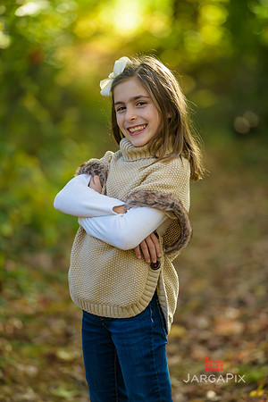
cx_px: 134
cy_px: 201
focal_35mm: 200
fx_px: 2233
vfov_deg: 10.3
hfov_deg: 6.9
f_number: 3.2
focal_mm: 200
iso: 200
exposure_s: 1/200
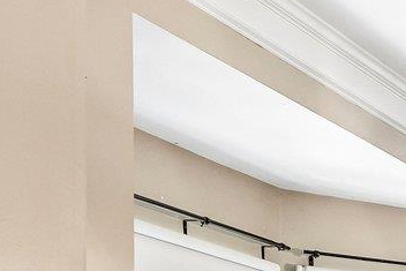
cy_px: 457
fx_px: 1049
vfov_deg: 13.5
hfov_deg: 14.9
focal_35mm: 93
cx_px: 935
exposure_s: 1/2
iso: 400
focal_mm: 16
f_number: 8
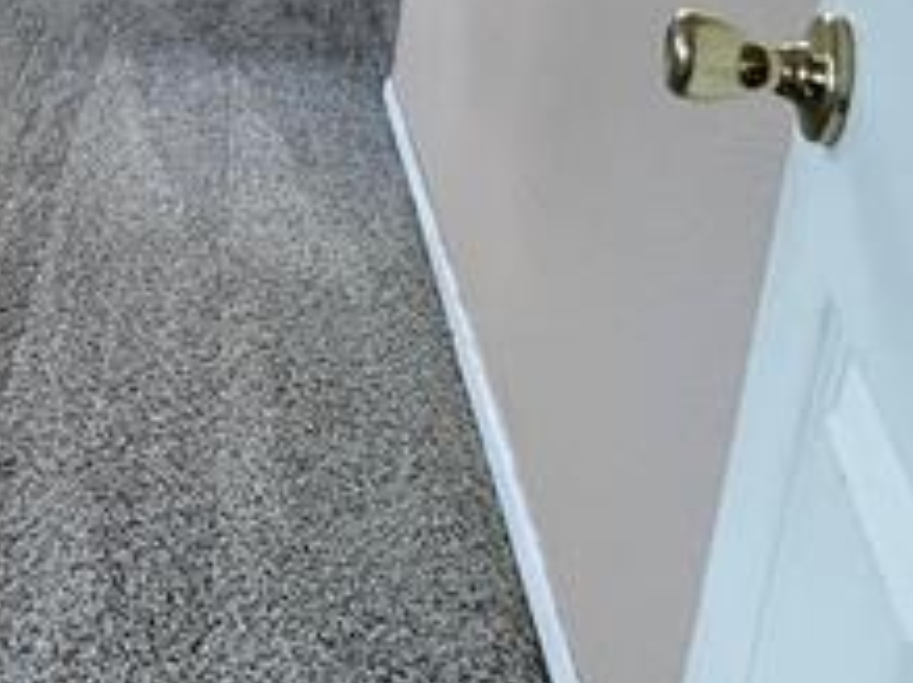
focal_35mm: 41
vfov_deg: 28.3
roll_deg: +1.3
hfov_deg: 30.5
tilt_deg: -10.2
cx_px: -388
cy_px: -227
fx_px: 1081
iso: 320
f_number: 2.2
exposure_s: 1/121
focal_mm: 2.22
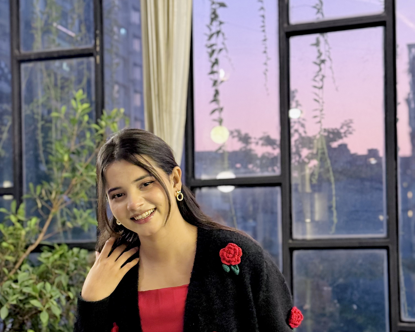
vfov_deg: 24.1
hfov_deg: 30.0
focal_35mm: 63
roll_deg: +0.2
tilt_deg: +2.1
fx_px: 774
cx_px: 209
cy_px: 220
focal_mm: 6.76
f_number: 1.78
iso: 400
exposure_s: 1/33
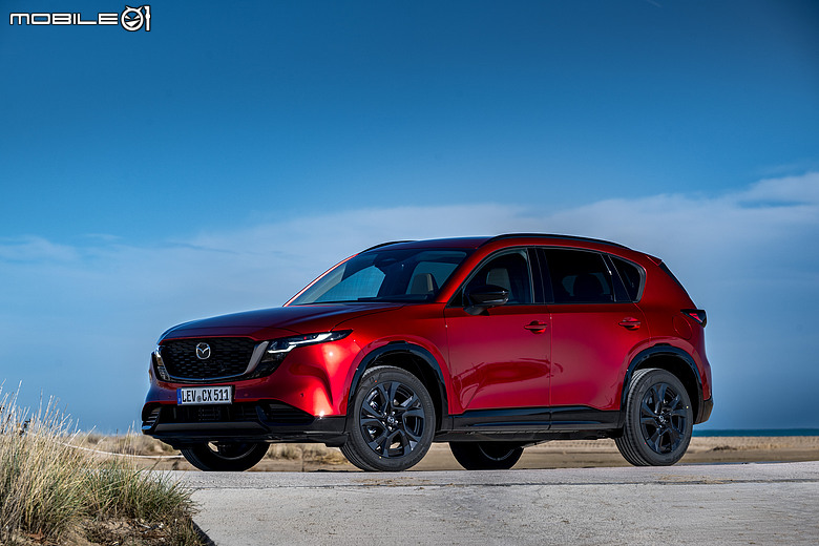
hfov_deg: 12.1
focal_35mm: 170
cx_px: 410
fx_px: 3867
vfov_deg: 8.1
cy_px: 273
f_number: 8
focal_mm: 170
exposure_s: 1/200
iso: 100
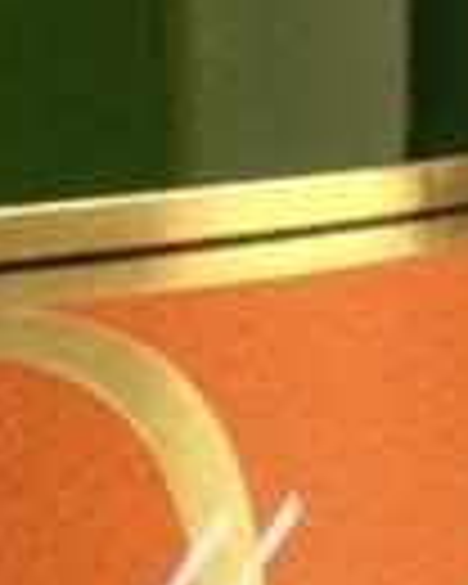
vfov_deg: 10.9
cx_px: -338
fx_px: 2909
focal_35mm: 168
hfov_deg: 8.9
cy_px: 958
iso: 200
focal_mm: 4.28
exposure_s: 1/20
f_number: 2.4
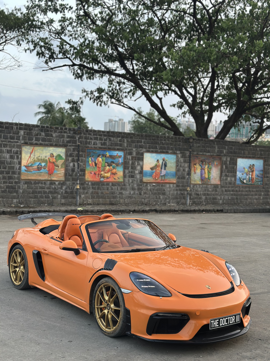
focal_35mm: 48
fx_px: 499
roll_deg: -3.4
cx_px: 135
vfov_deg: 39.7
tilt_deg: -0.8
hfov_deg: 30.3
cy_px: 180
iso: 80
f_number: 1.78
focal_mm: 6.86
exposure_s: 1/143
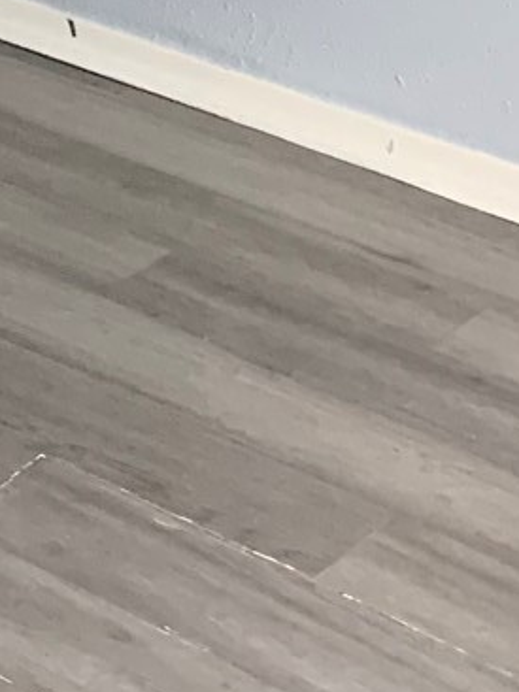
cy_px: -913
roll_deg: -2.1
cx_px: -634
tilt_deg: -4.5
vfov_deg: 11.5
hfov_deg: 9.3
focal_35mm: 145
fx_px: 2900
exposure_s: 1/70
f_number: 1.8
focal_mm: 4.25
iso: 100
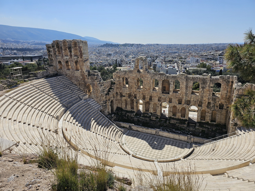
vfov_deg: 58.9
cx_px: 128
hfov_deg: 73.9
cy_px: 96
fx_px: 169
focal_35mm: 23
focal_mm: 6.3
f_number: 1.7
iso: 10
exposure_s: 1/1399
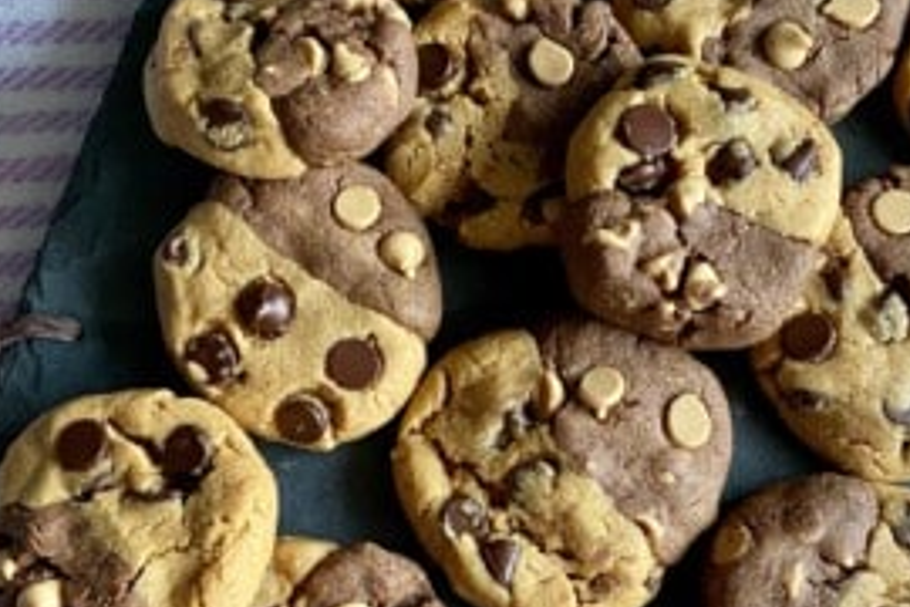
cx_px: 472
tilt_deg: -85.9
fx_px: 1213
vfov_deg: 27.2
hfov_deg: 41.1
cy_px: 526
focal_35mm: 48
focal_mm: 4.25
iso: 125
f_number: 1.8
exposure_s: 1/91
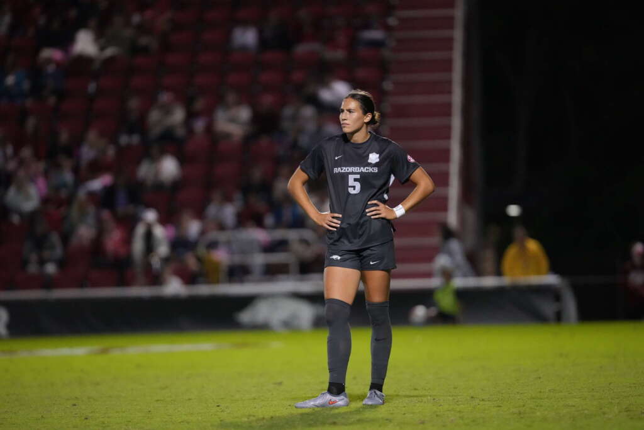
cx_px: 322
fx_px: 5367
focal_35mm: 300
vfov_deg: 4.6
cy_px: 215
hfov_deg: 6.9
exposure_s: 1/1000
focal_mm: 300
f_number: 2.8
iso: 8000
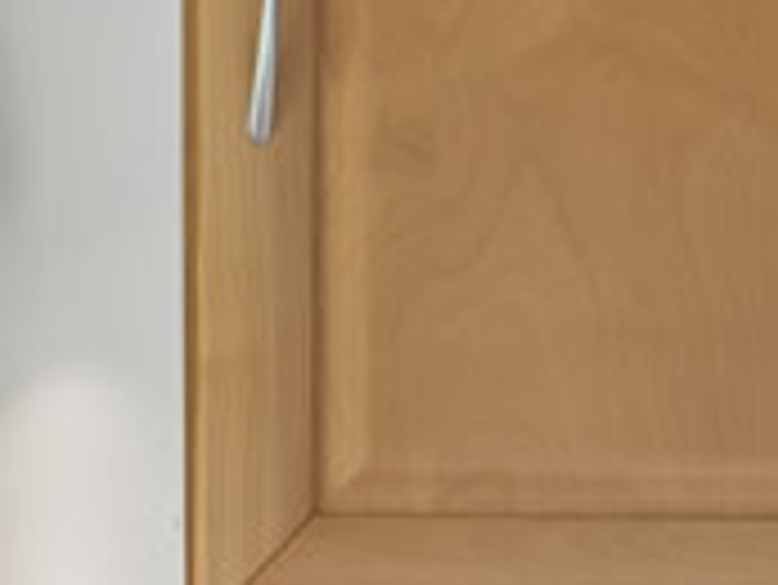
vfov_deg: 4.0
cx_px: -540
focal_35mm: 373
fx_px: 8389
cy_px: 1109
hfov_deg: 5.2
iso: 200
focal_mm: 56
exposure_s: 1/13
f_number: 8
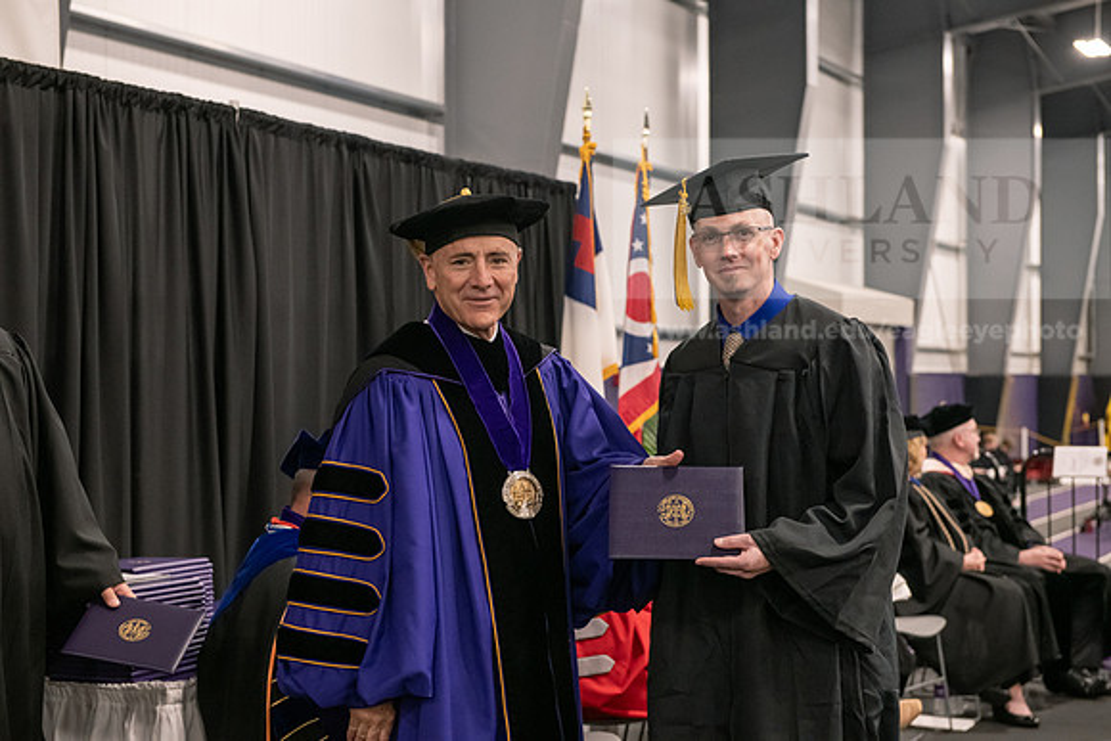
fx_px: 1914
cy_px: 370
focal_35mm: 62
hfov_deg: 32.4
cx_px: 556
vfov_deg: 21.9
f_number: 5
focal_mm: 62
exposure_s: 1/125
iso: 2500
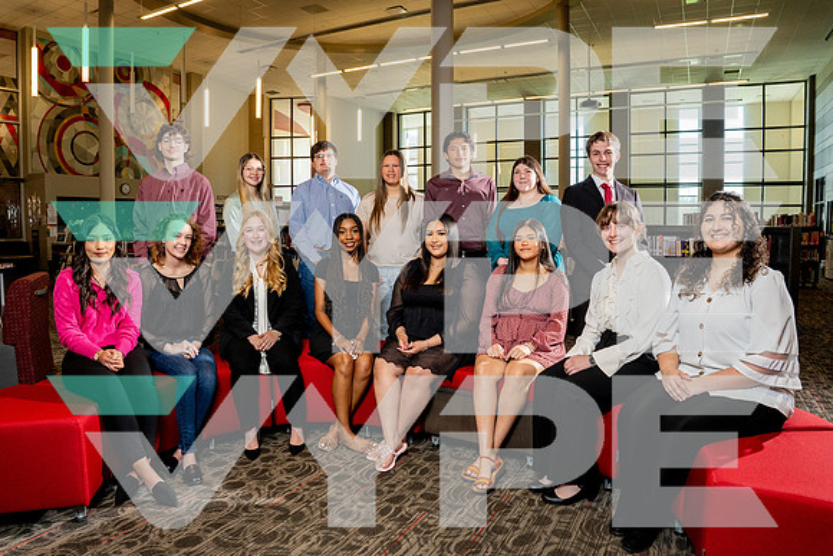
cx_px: 399
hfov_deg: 72.1
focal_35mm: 25
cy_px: 272
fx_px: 572
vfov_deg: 51.8
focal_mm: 23
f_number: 7.1
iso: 1600
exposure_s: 1/250
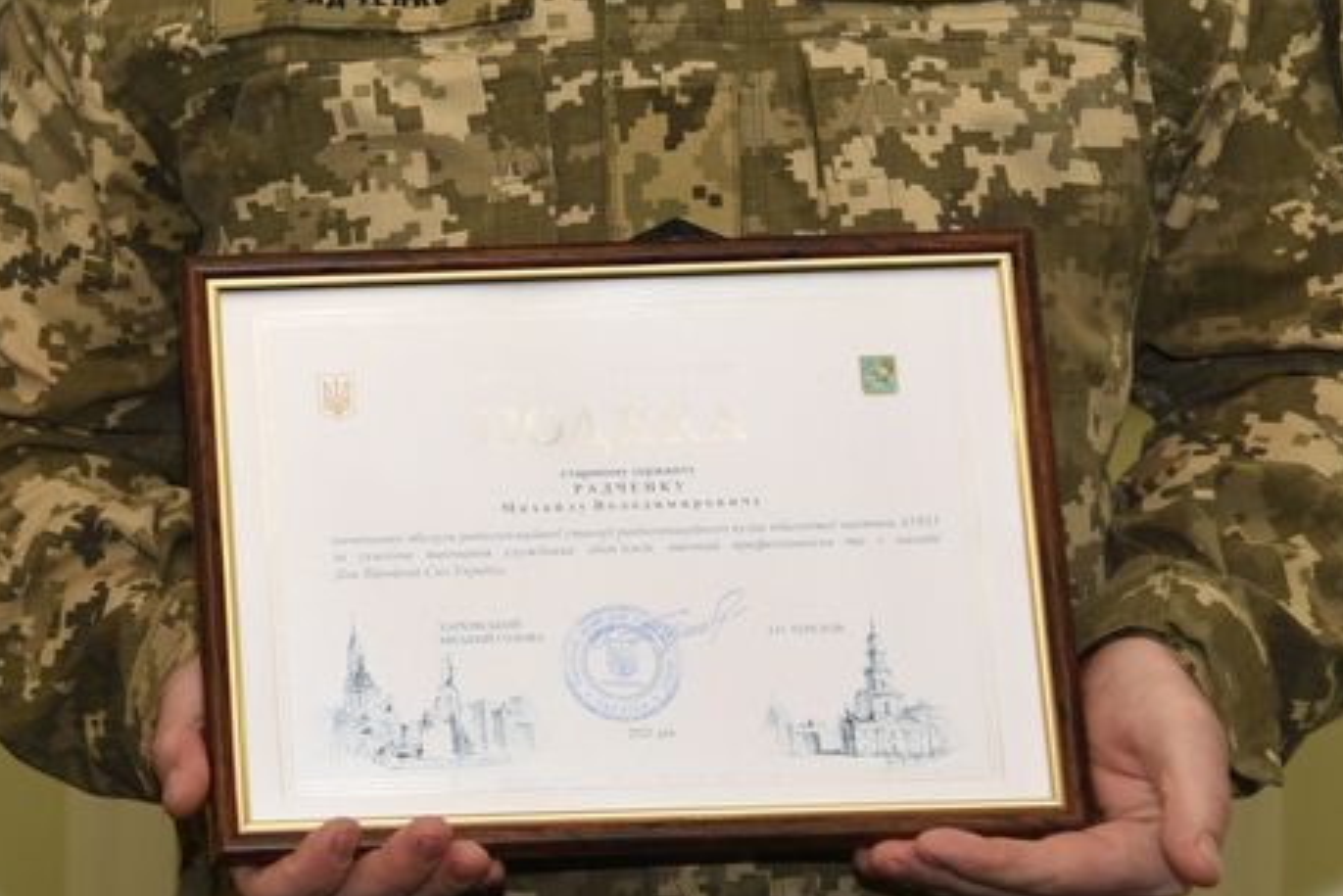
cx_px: -135
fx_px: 7538
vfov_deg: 6.8
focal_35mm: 202
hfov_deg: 10.1
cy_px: -69
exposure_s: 1/200
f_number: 4
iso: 800
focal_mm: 66
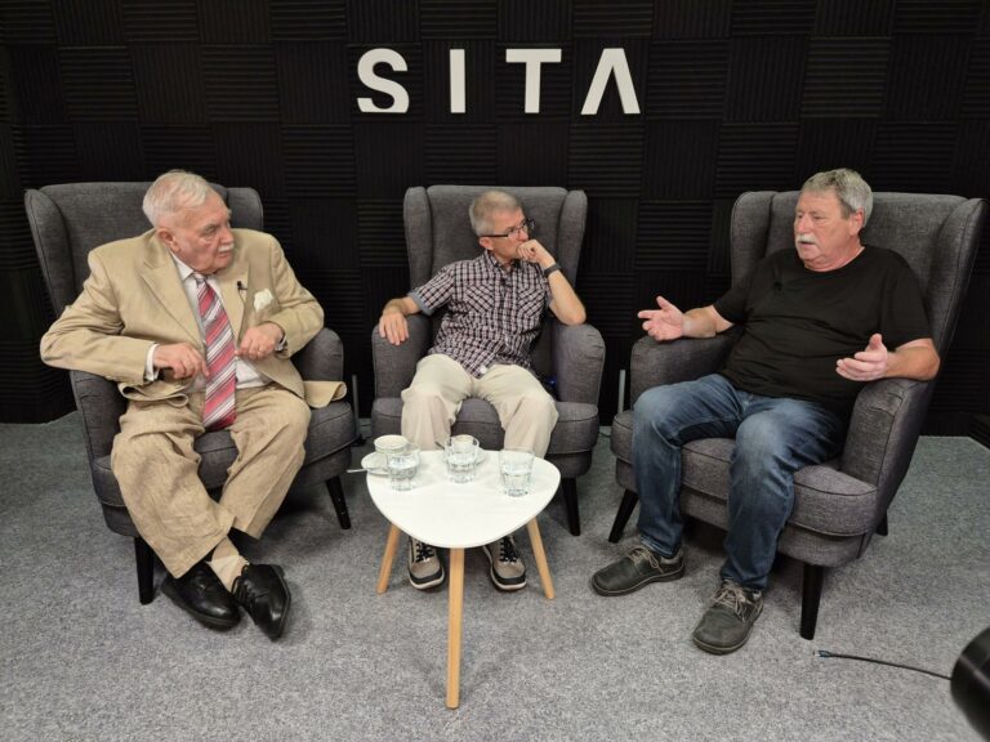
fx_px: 658
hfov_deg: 73.9
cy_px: 371
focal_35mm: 23
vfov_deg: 58.9
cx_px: 495
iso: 320
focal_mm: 5.4
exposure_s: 1/100
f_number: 1.8
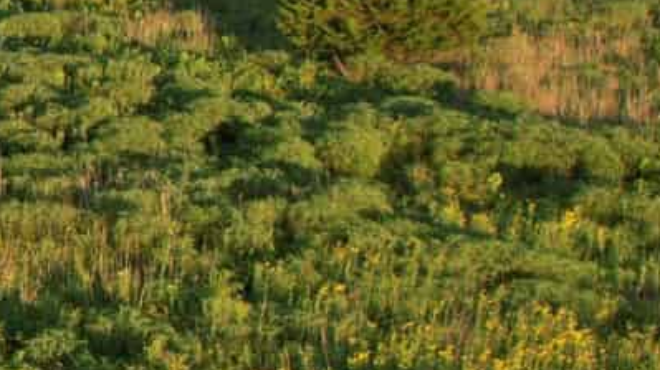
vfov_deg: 8.2
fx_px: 2589
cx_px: -996
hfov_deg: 11.6
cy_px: 283
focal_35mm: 148
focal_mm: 8.4
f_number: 2.8
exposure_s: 1/500
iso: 100
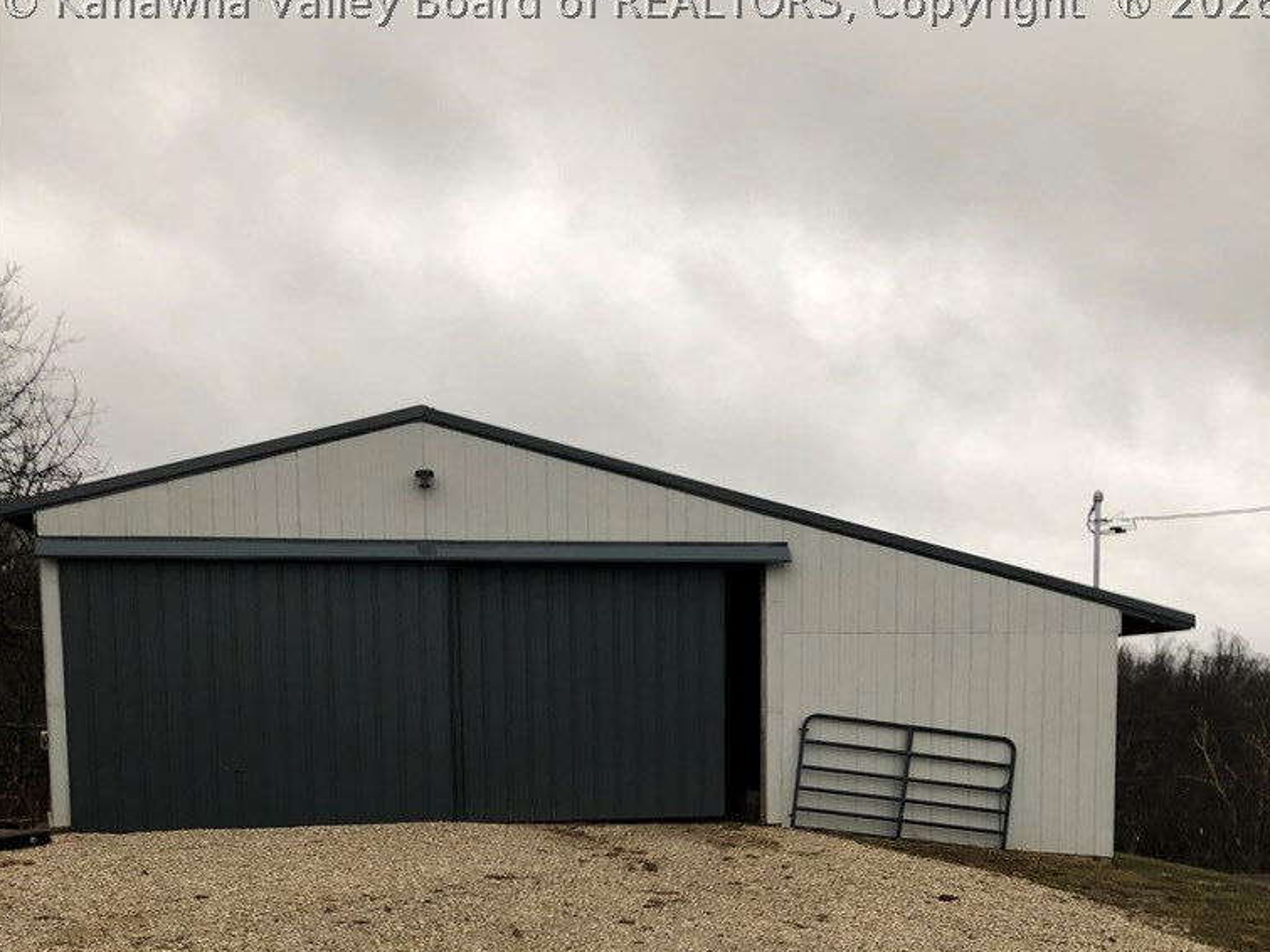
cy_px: 826
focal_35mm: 38
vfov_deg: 35.8
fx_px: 1394
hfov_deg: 49.0
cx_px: 638
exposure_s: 1/120
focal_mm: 4
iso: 40
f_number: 1.8
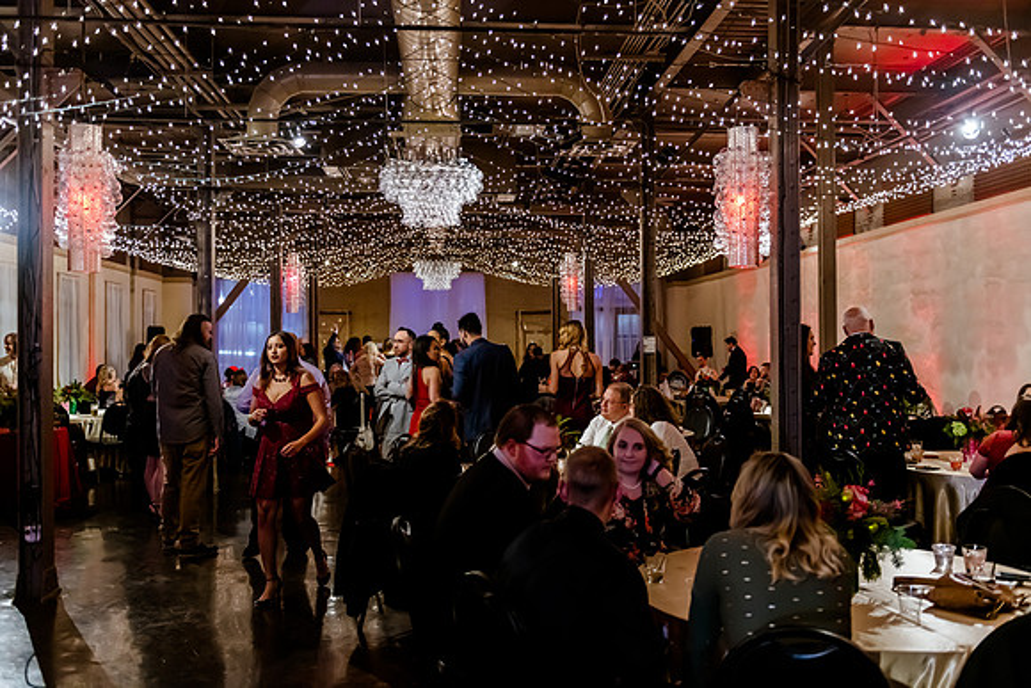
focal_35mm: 33
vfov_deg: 40.2
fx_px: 941
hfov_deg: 57.4
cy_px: 344
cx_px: 516
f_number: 2.8
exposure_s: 1/160
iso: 5000
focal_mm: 32
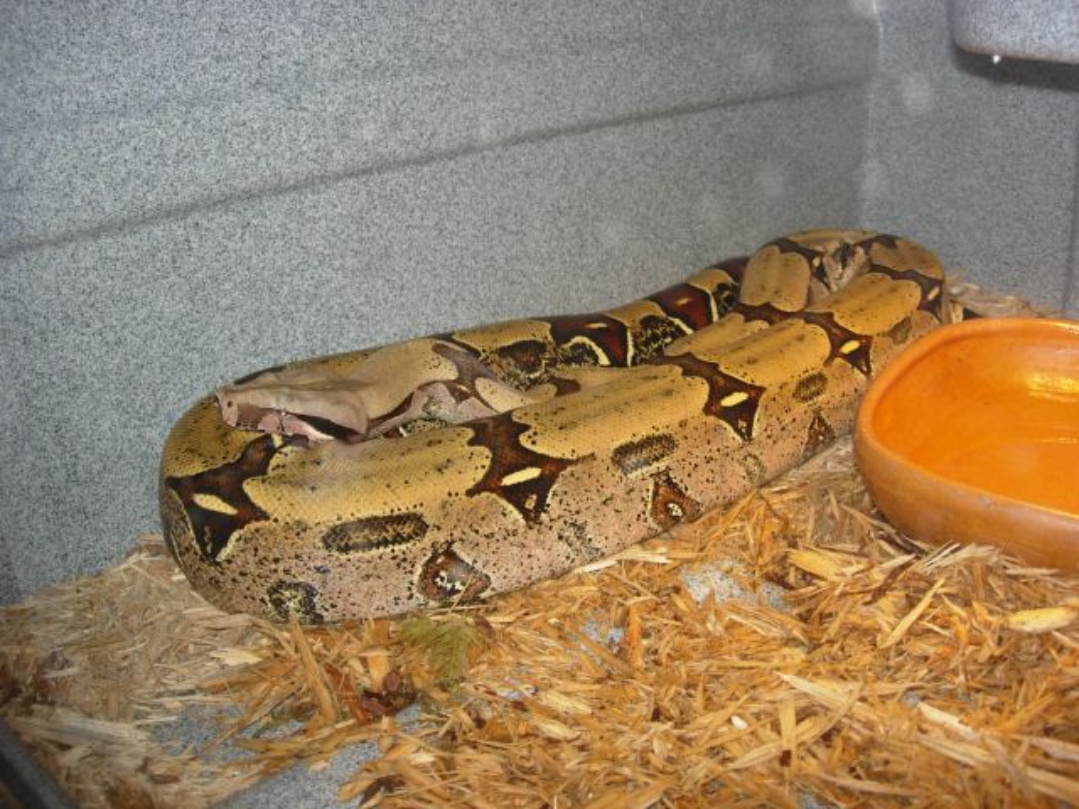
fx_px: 1184
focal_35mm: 38
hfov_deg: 49.0
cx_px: 540
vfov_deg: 37.7
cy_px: 404
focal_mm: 7.8
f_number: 2.8
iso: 79
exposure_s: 1/64
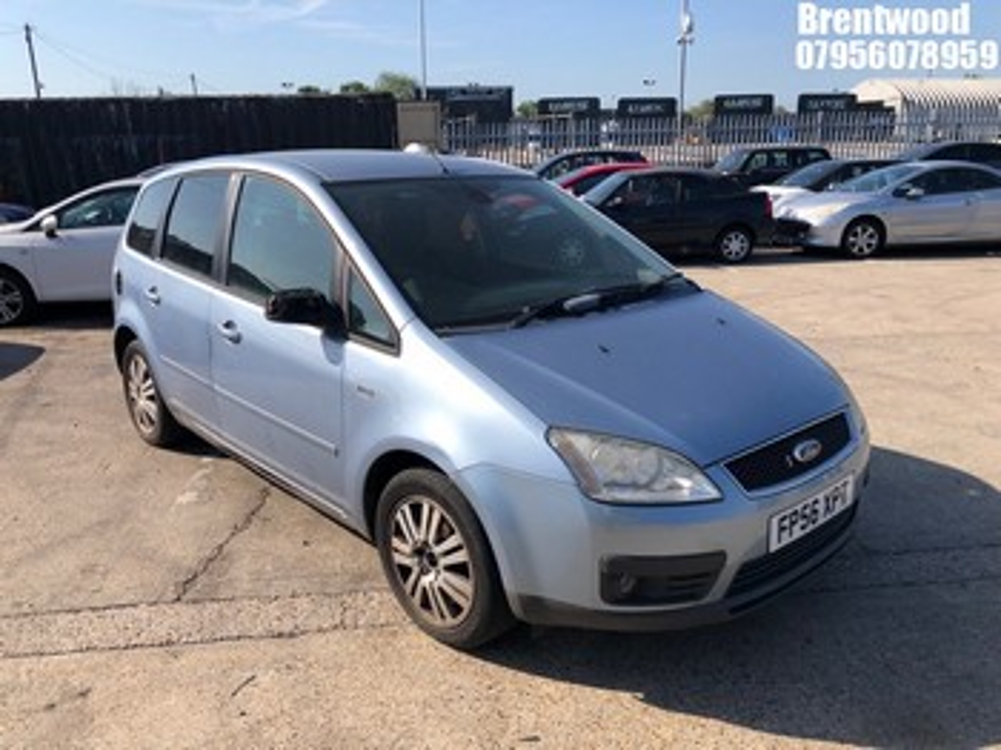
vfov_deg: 49.7
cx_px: 500
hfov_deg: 63.5
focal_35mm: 28
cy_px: 375
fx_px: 809
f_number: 1.8
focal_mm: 4
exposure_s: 1/1600
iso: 20
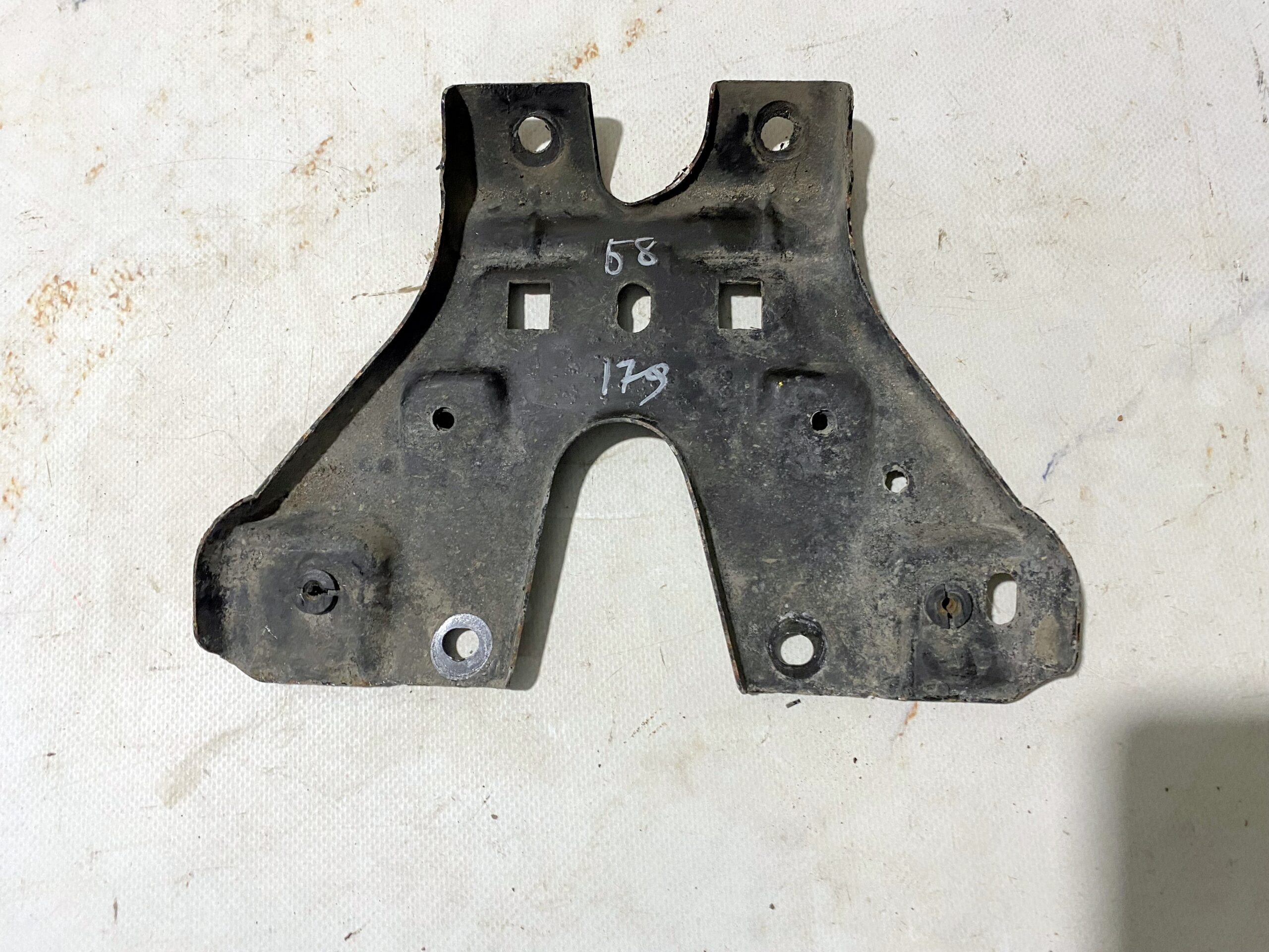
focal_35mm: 26
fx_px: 953
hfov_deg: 67.3
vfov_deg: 53.1
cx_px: 634
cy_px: 476
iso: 125
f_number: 1.8
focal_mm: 4.25
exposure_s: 1/50
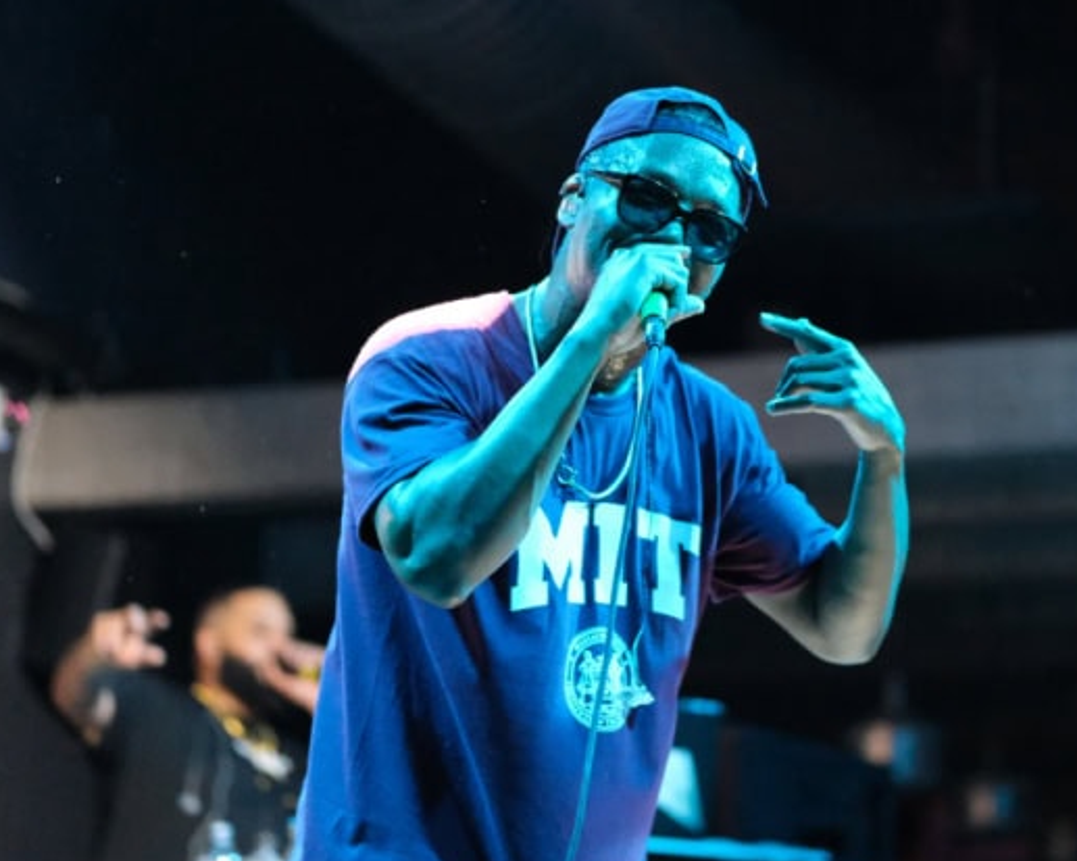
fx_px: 3887
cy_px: 339
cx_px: 675
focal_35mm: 122
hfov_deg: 15.8
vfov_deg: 12.6
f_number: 1.4
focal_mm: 56
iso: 8000
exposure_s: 1/210
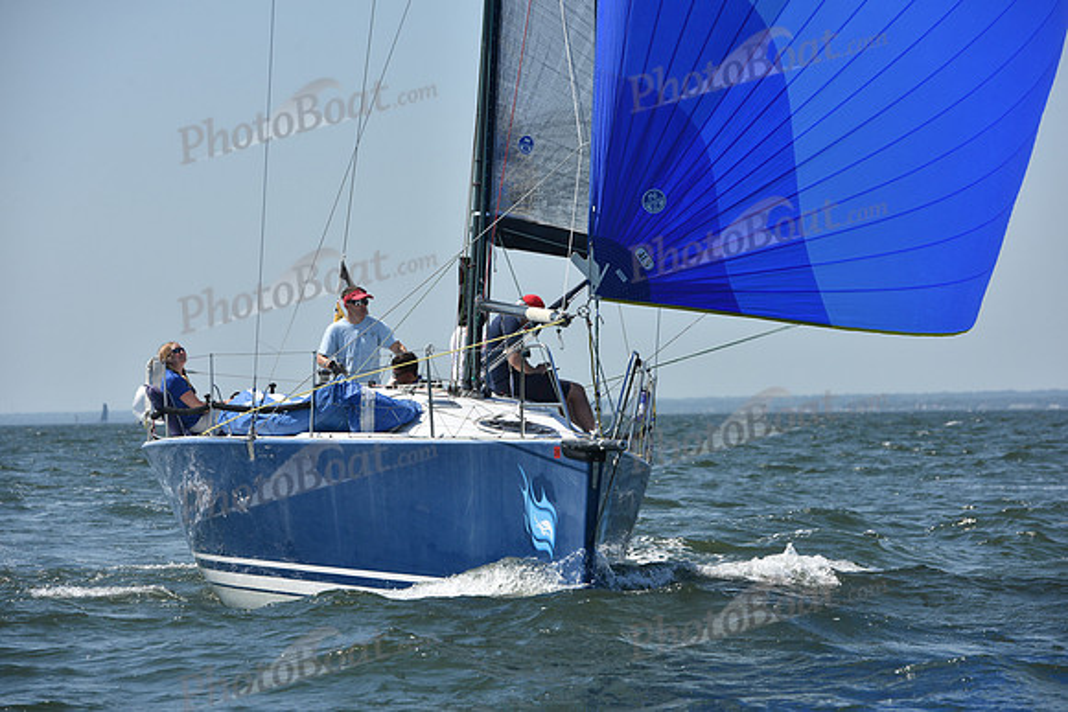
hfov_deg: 12.1
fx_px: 5044
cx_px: 534
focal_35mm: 170
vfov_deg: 8.1
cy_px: 356
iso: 250
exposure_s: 1/1250
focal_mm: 170
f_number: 8
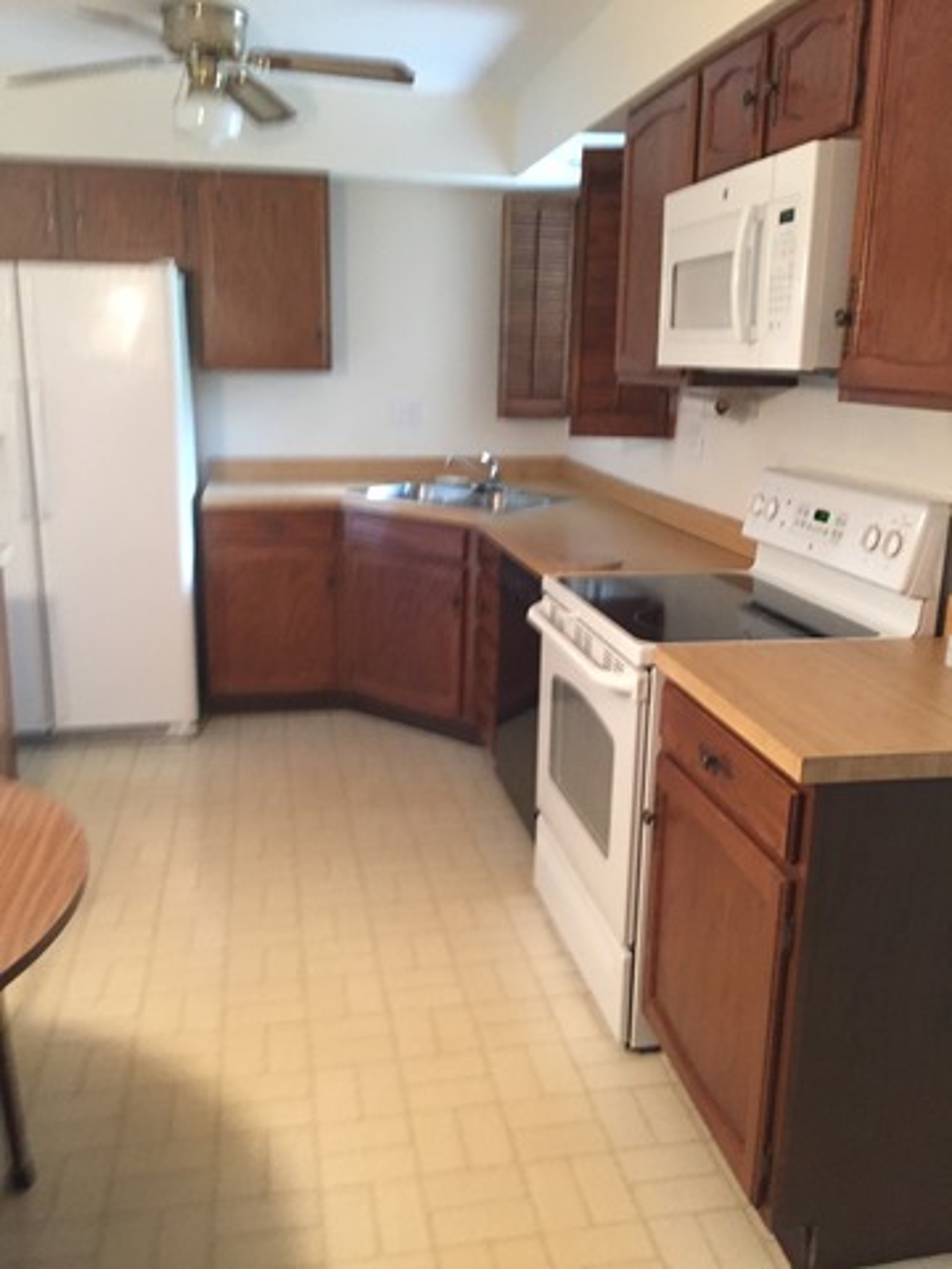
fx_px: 1063
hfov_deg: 48.2
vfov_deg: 61.7
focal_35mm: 29
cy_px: 634
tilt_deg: -10.8
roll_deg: -2.1
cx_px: 476
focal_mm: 4.15
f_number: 2.2
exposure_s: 1/17
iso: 250
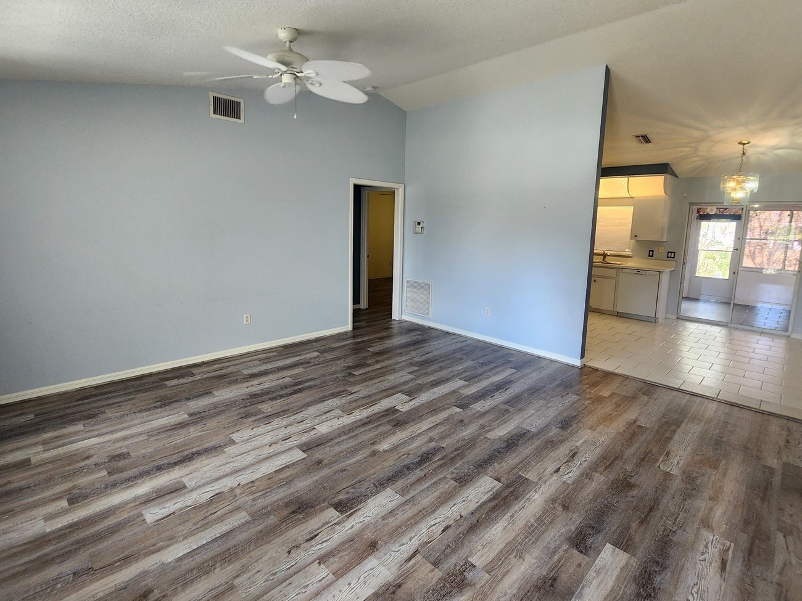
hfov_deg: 94.5
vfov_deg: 78.0
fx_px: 371
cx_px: 403
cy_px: 282
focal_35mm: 16
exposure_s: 1/60
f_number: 2.2
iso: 200
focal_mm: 2.2
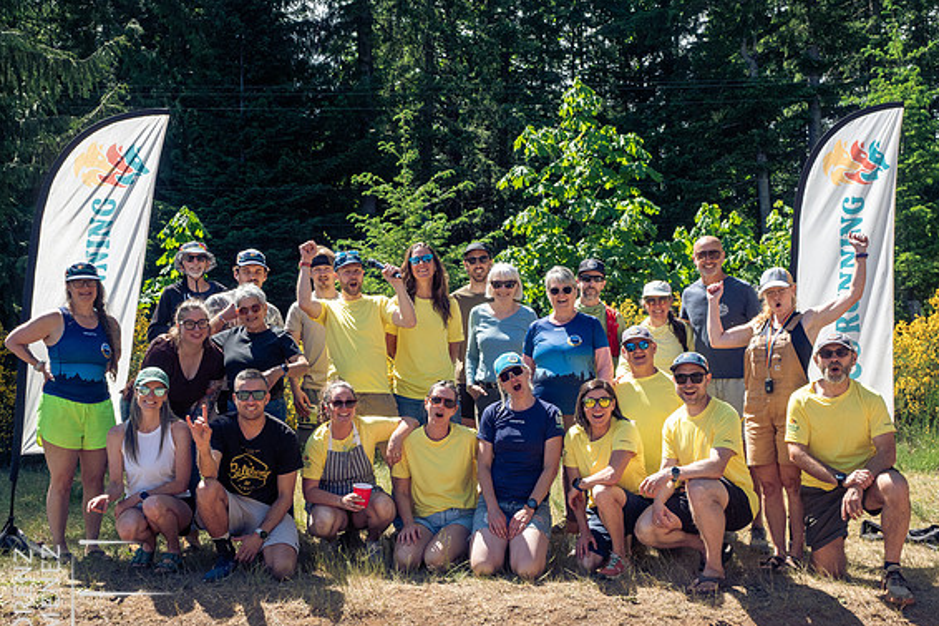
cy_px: 355
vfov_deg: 33.3
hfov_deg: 48.5
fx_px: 1043
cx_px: 469
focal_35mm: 40
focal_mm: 18
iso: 500
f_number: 7.1
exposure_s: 1/500
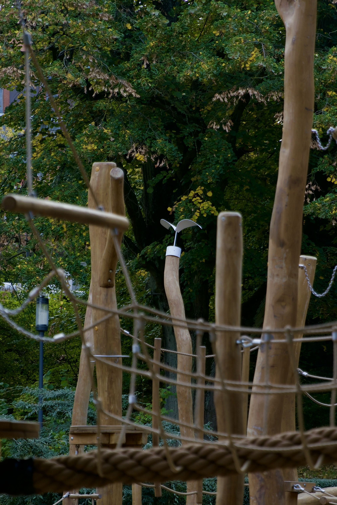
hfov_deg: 13.0
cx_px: 168
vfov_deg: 19.5
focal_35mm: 105
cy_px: 252
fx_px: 1473
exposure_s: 1/400
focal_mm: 70
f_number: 2.8
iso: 100
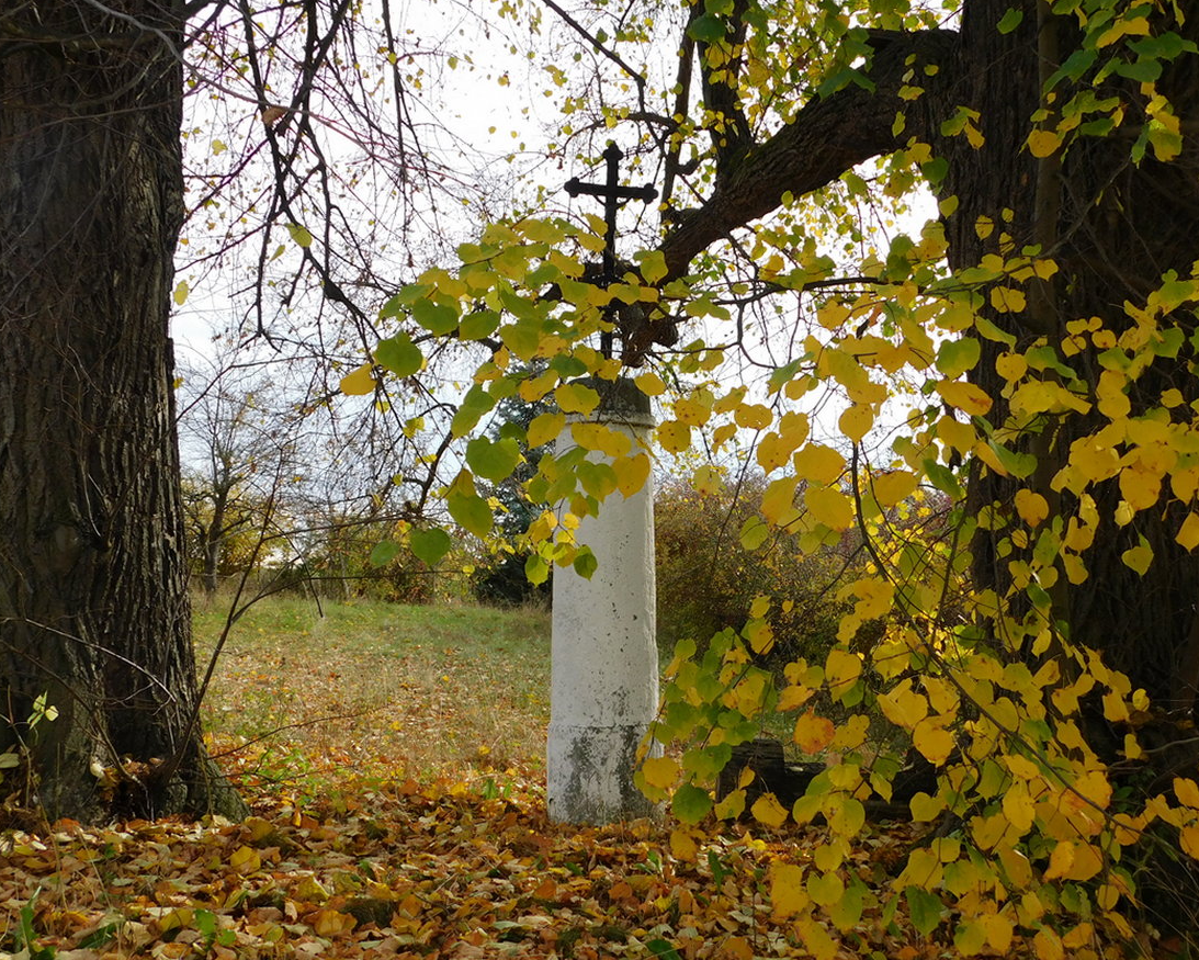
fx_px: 1065
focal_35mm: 30
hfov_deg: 58.7
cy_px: 479
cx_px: 635
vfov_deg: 48.5
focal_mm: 4.9
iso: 125
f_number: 3.2
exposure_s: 1/400
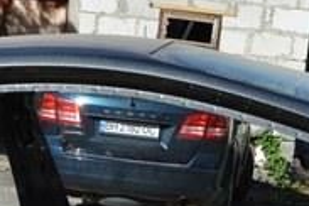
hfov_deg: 13.5
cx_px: 52
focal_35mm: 151
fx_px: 1296
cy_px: 236
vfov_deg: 9.0
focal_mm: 18
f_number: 8
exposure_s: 1/250
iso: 100
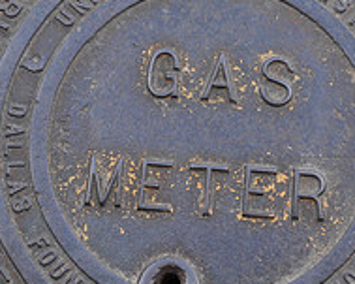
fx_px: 1449
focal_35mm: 138
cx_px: 225
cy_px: 133
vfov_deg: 11.2
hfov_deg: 14.0
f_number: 5.6
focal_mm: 32
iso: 250
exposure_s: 1/125
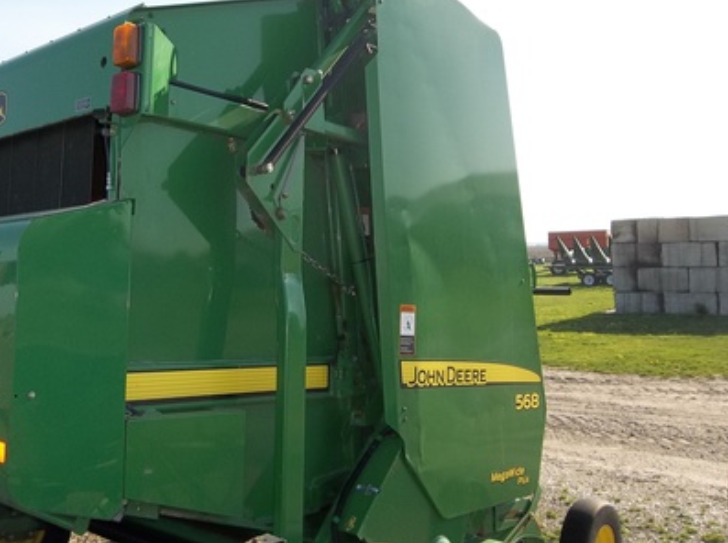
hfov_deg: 49.7
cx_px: 268
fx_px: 776
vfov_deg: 38.5
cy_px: 233
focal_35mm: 37
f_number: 3.5
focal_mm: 4.9
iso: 80
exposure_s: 1/500
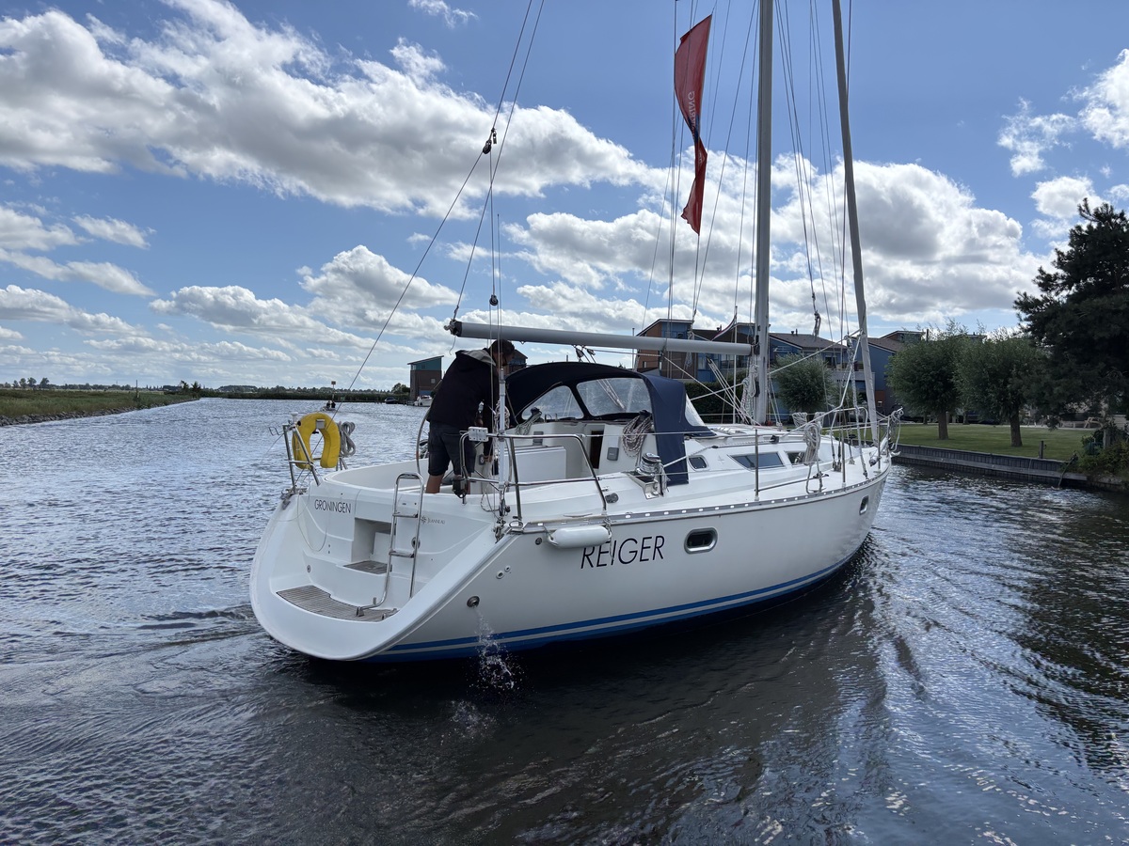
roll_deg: -0.1
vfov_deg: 53.1
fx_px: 848
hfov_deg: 67.3
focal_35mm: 26
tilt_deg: +0.4
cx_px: 564
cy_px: 423
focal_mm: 5.96
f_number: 1.6
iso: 50
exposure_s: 1/7194
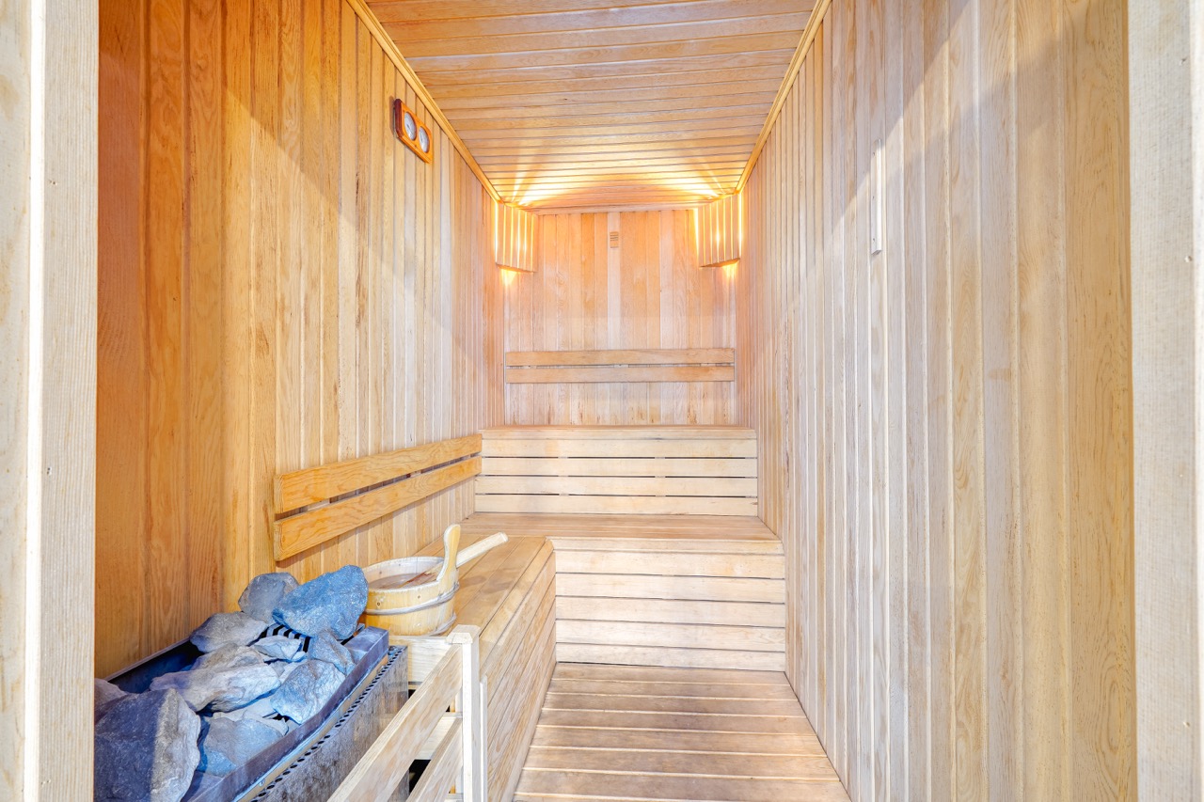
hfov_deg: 100.4
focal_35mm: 15
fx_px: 502
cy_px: 401
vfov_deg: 77.3
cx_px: 602
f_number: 8
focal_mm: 10
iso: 100
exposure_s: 8
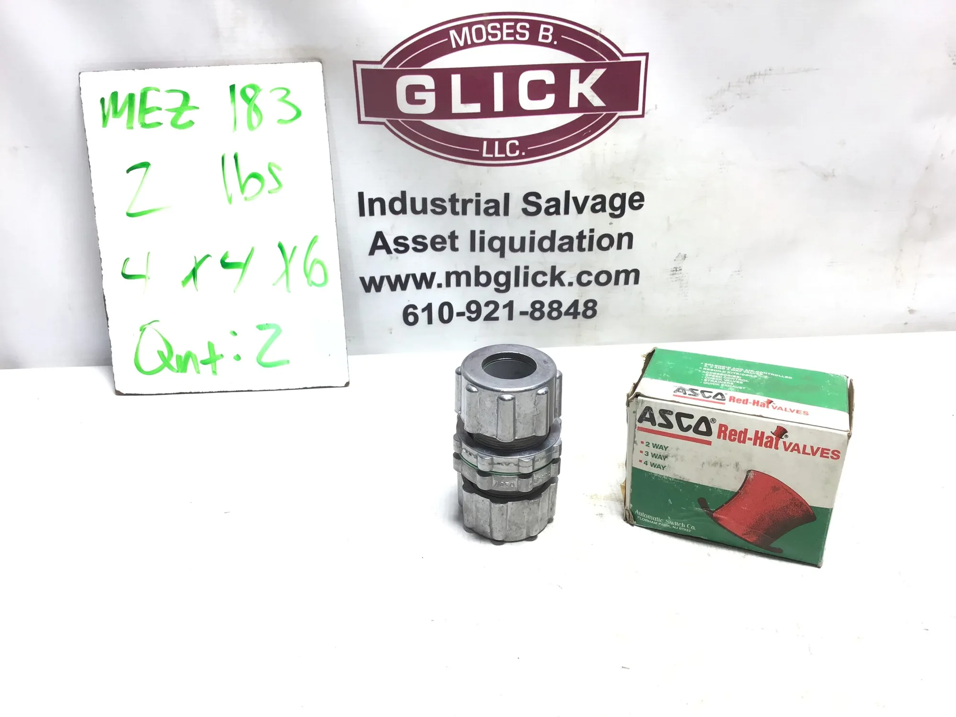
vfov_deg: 45.4
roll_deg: +0.7
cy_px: 358
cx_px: 478
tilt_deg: -28.9
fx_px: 856
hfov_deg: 58.4
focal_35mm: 31
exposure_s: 1/120
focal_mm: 3.3
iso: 32
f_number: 2.4
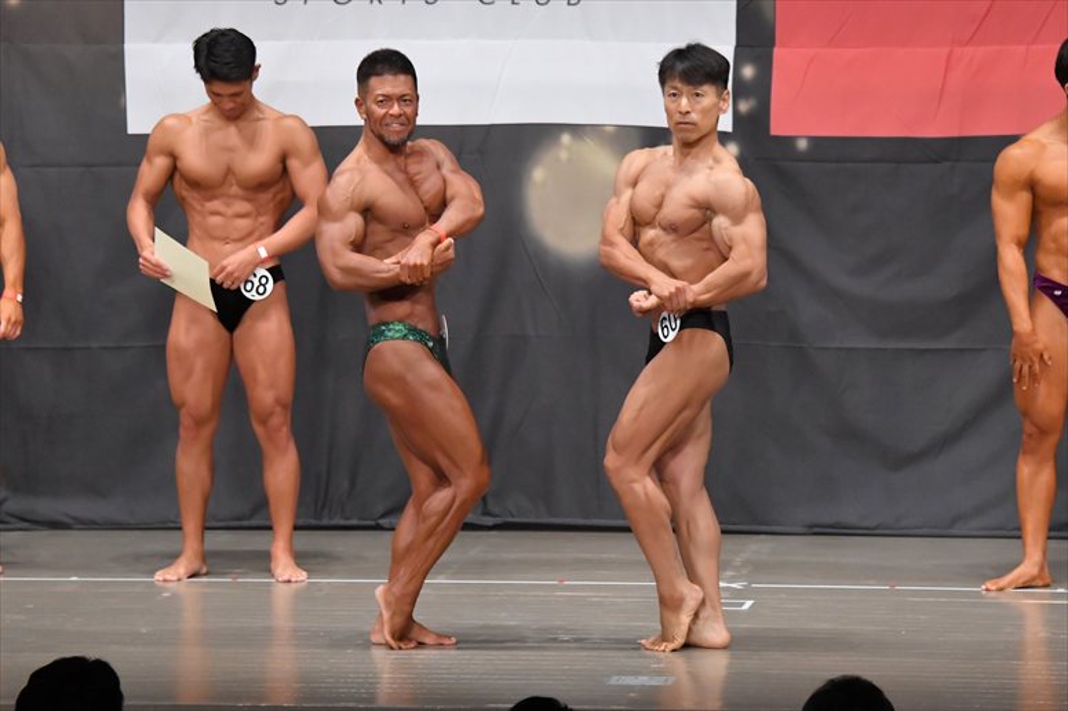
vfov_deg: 6.8
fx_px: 5990
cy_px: 356
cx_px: 534
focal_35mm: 202
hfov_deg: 10.2
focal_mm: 135
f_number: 5.6
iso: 6400
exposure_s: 1/400
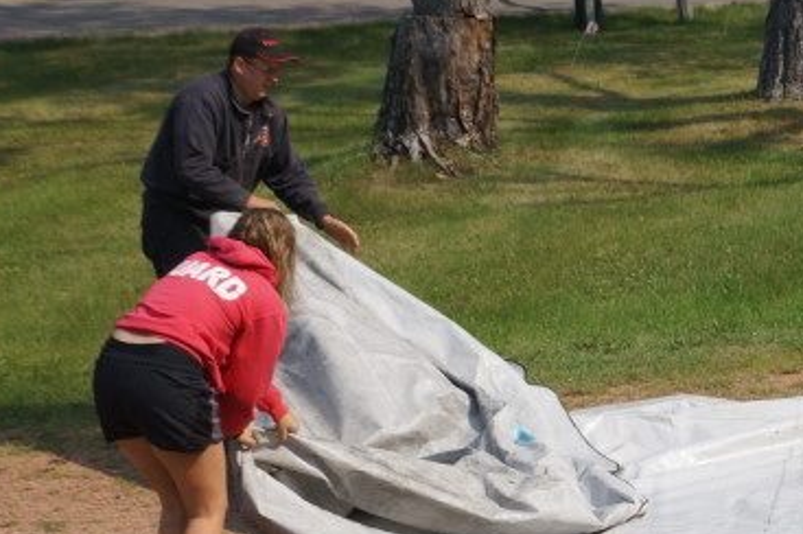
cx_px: 1096
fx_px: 2451
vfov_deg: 12.3
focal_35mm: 110
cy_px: 471
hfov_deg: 17.3
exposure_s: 1/250
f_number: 8
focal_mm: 24
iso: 100
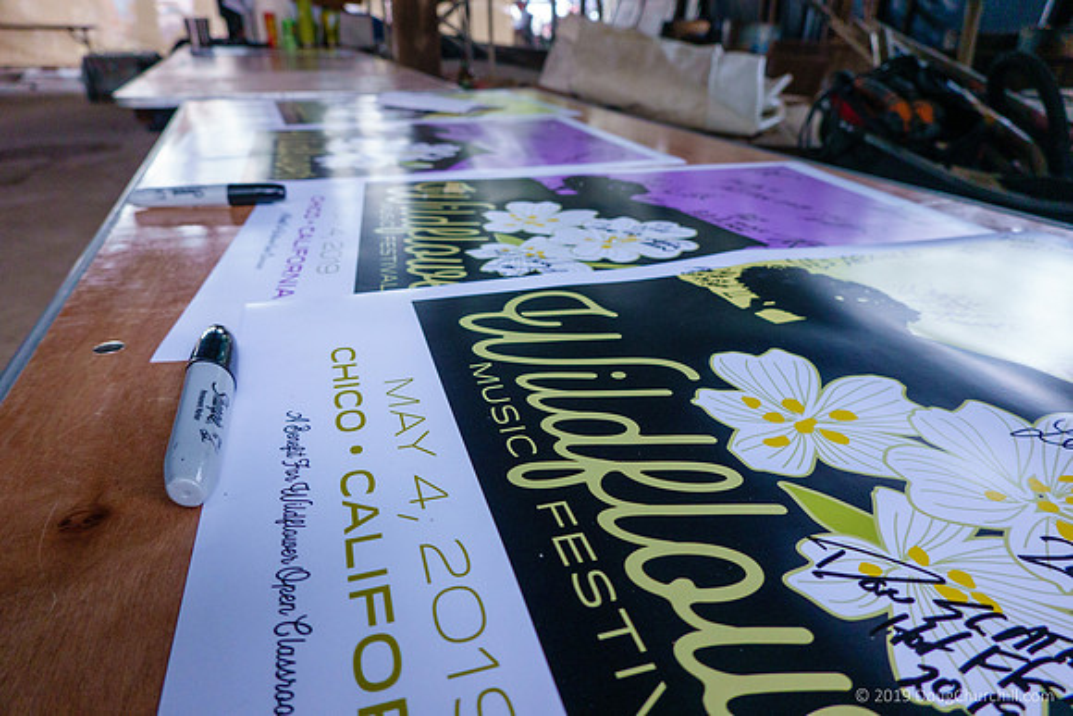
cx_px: 536
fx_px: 715
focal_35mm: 24
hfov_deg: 73.7
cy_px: 358
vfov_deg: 53.2
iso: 640
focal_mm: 9
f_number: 2.8
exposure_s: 1/30
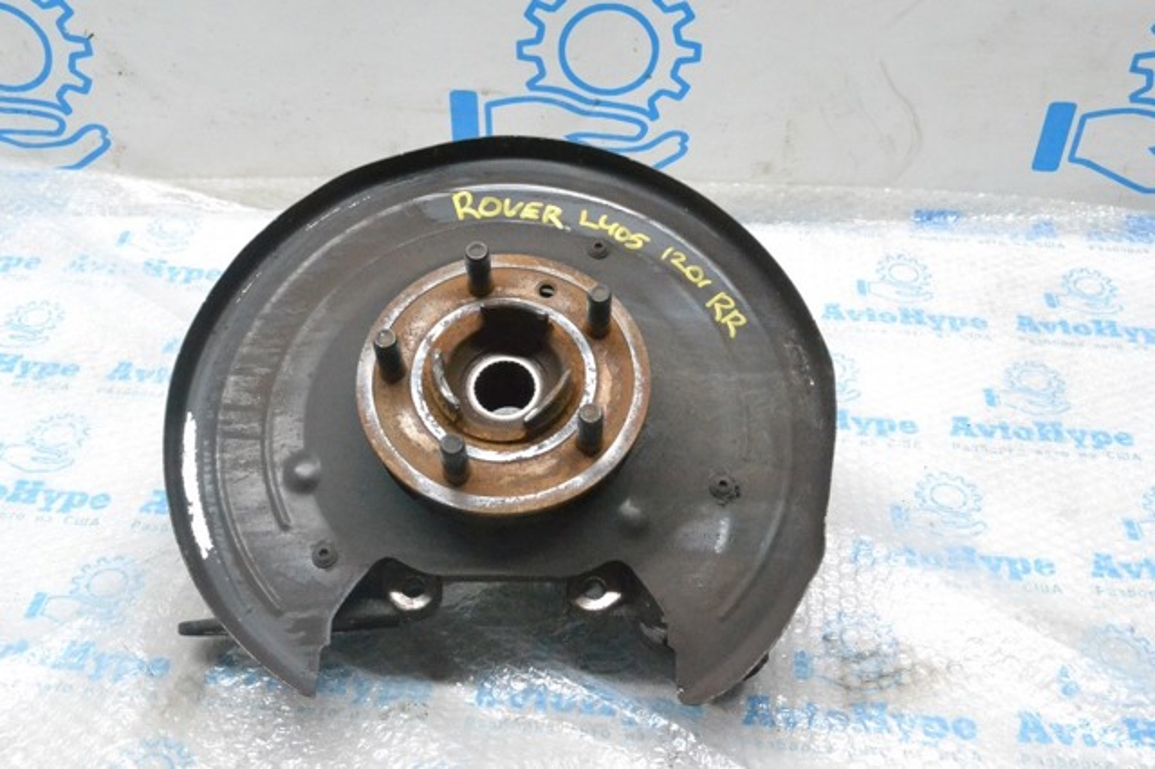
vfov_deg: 34.2
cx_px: 578
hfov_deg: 49.6
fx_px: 1251
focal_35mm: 39
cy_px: 384
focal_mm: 26
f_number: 9
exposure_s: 1/160
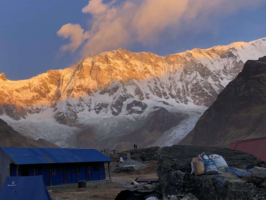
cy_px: 103
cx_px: 91
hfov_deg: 48.2
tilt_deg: +15.1
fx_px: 292
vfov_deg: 37.7
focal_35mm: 38
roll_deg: +6.3
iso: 50
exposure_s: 1/120
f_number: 1.8
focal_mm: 3.99
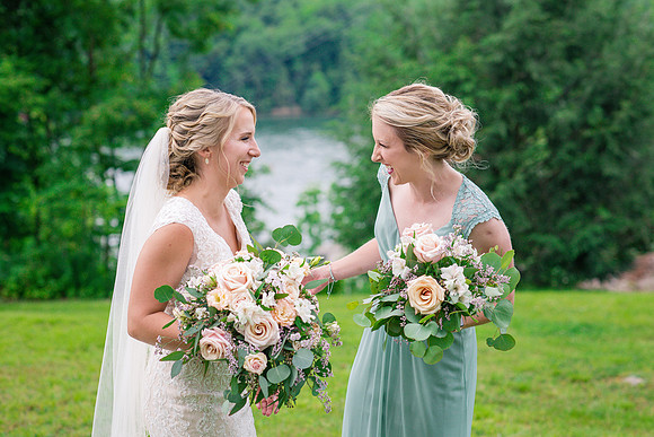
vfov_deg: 15.4
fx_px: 1615
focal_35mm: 89
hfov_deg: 22.9
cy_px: 208
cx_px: 342
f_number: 3.5
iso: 500
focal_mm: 85
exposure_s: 1/2000
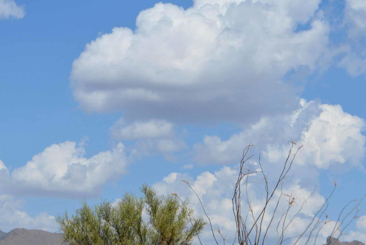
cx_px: 193
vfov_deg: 10.2
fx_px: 1372
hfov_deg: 15.2
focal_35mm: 135
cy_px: 174
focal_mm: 55
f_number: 8
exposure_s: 1/2000
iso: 400
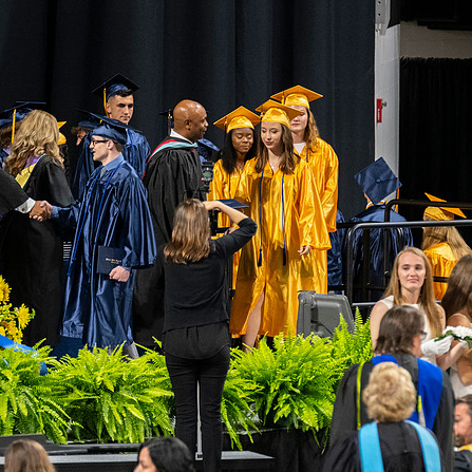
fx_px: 6680
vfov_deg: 4.0
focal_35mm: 433
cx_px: 133
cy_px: 206
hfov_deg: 4.0
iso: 2000
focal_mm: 190
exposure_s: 1/200
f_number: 4
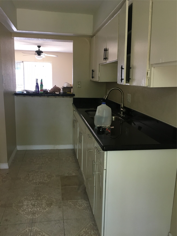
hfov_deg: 48.2
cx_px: 88
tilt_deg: -10.0
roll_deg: -0.6
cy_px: 118
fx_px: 198
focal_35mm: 29
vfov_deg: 61.7
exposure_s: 1/30
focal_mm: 4.15
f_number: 2.2
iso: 125
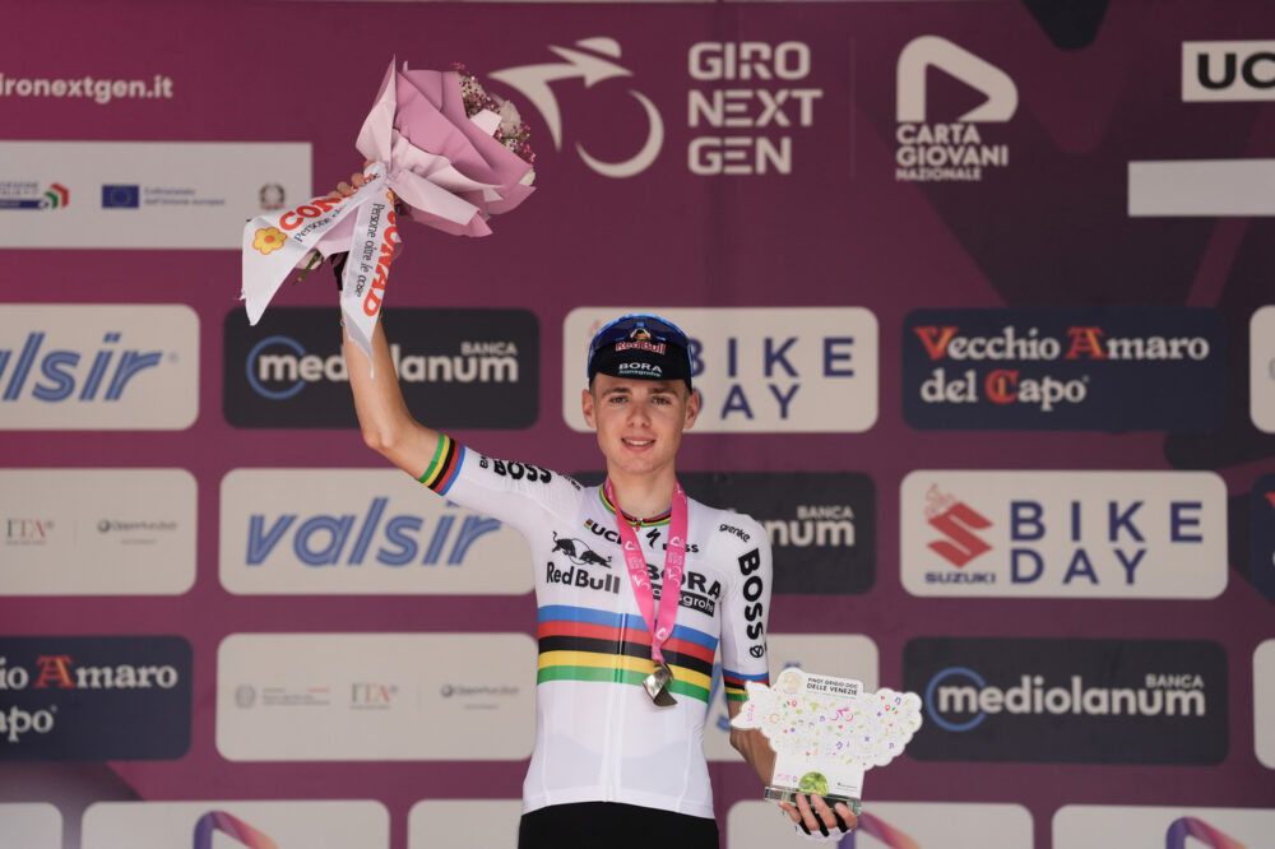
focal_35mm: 138
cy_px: 424
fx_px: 4886
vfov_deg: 9.9
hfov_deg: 14.9
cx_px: 638
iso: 640
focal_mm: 138
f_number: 3.2
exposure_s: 1/2000
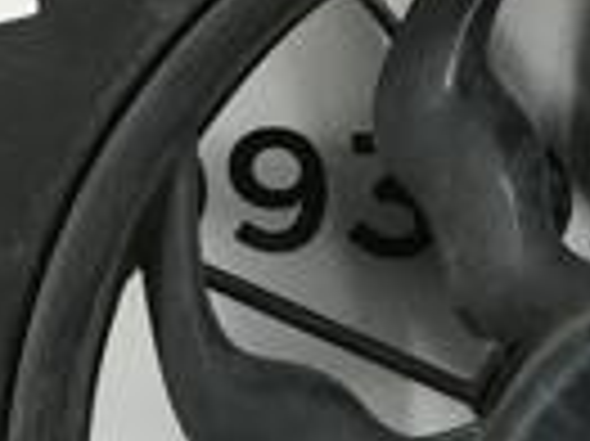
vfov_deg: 10.3
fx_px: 2418
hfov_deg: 13.7
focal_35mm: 142
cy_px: 518
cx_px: 631
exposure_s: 1/33
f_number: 2.2
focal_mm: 4.15
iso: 32
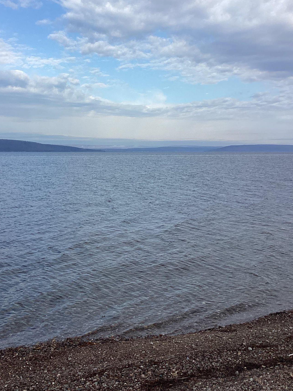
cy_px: 140
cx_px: 98
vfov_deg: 44.3
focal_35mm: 42
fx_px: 474
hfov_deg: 34.0
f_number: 2.4
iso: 25
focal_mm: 3.3
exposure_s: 1/1274
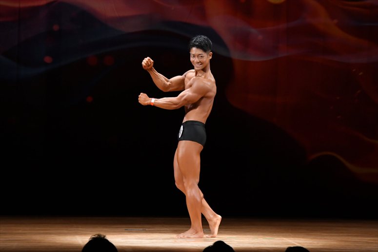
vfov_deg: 5.4
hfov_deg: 8.1
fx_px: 2676
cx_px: 189
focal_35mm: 255
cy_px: 126
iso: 3200
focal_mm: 170
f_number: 5.6
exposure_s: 1/400
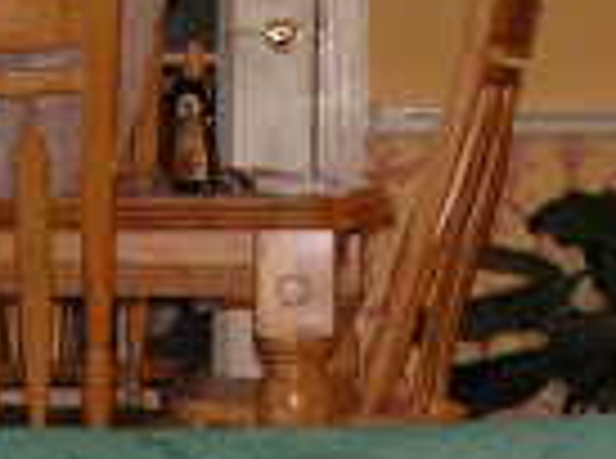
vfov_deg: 6.2
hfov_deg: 8.5
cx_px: 135
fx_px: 4135
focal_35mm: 233
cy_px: 904
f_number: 3.2
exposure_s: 1/60
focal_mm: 9.4
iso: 200
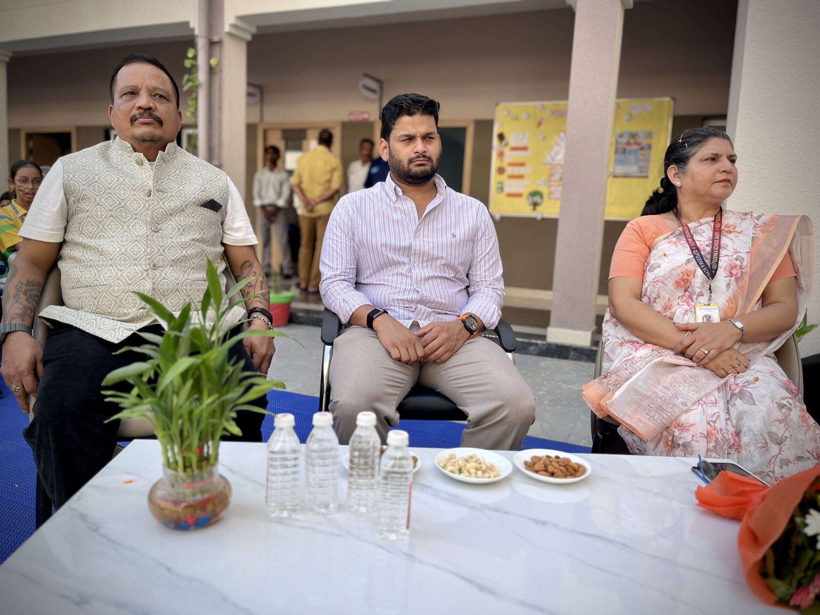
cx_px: 410
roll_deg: -2.5
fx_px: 616
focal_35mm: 26
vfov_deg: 53.1
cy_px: 308
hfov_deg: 67.3
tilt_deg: -8.8
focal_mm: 5.1
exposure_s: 1/621
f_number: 1.6
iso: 50
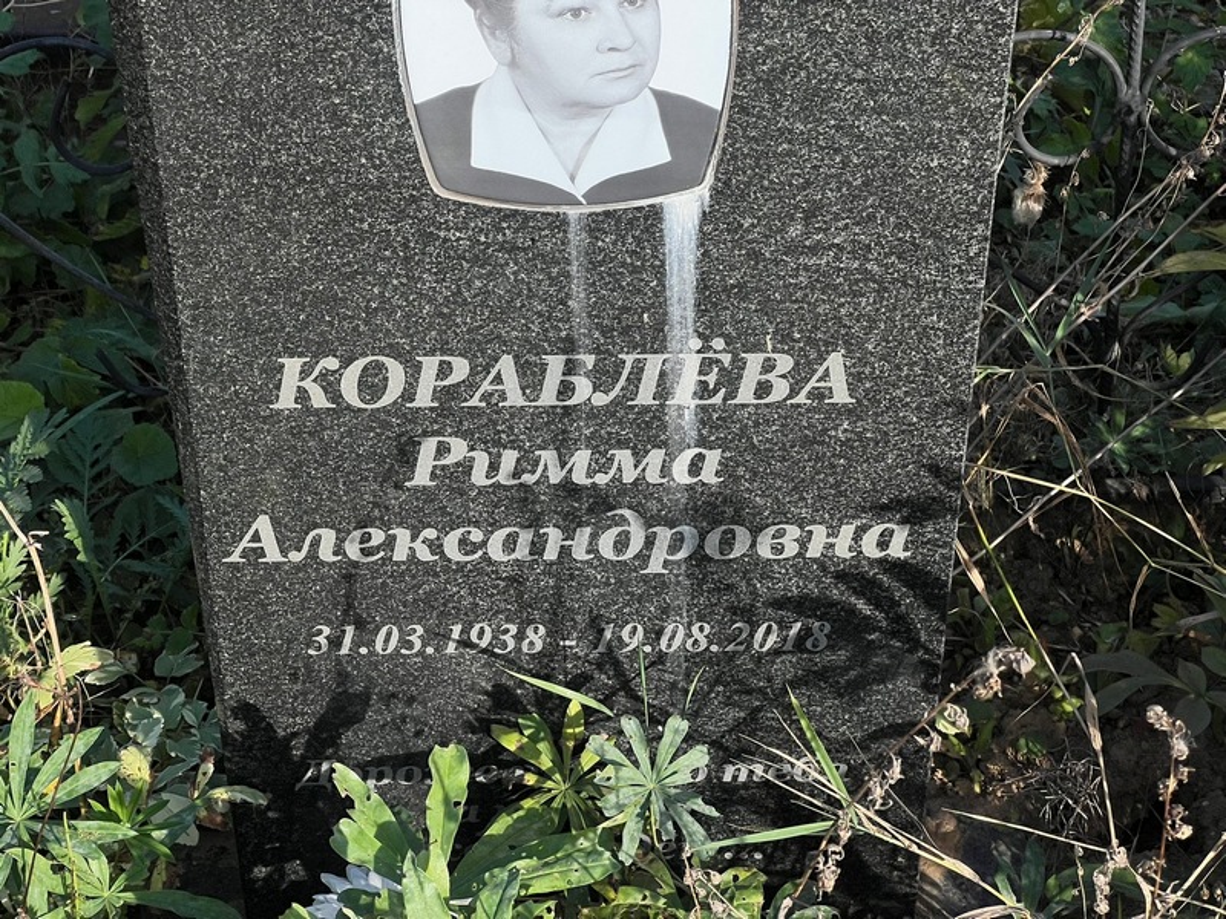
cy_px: 460
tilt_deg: -34.2
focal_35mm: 77
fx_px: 2727
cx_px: 613
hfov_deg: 25.3
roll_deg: +2.1
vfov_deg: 19.1
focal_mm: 9
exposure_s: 1/1096
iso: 32
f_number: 2.8
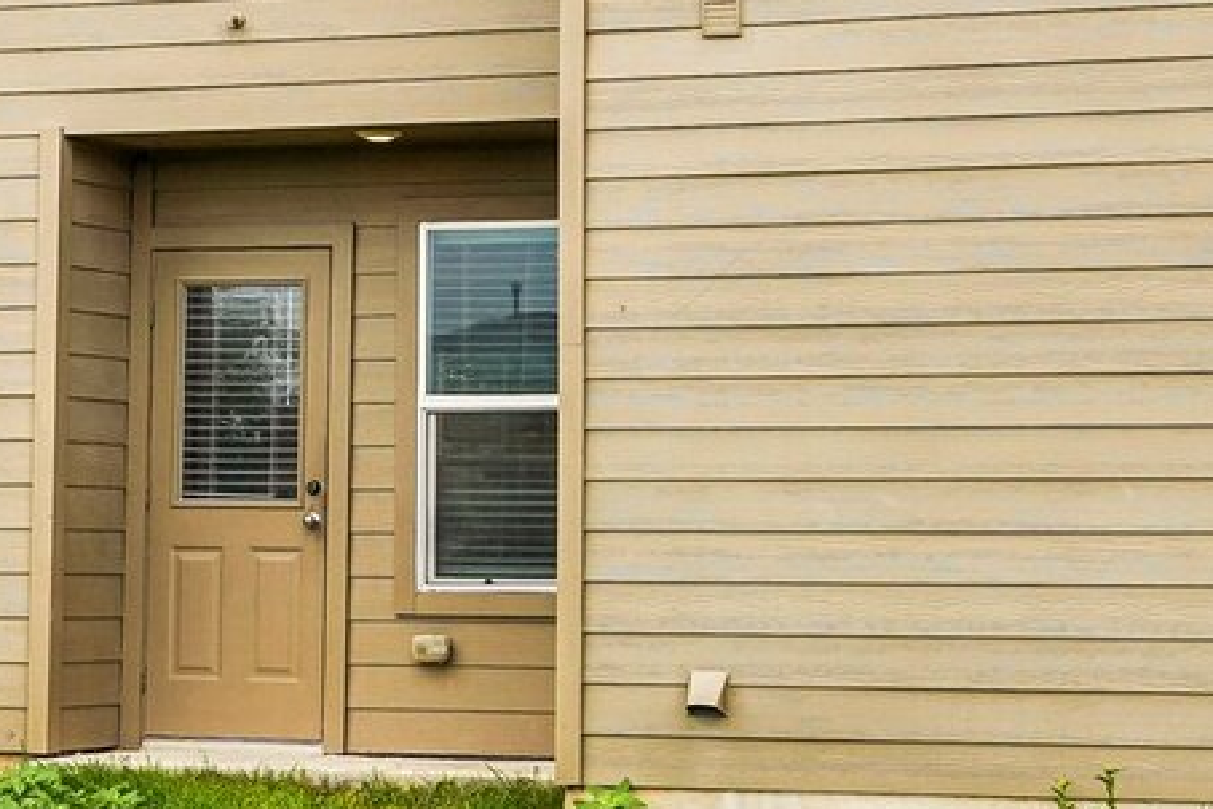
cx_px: 528
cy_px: -11
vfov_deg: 11.5
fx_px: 3976
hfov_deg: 17.3
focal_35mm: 118
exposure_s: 1/160
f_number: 8
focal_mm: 33
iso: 100
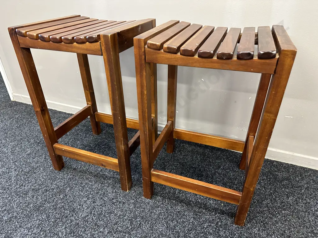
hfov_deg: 71.6
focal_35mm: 24
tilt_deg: -31.5
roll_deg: +0.1
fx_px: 220
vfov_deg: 56.8
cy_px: 119
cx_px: 159
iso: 400
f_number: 1.78
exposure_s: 1/50
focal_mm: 6.86
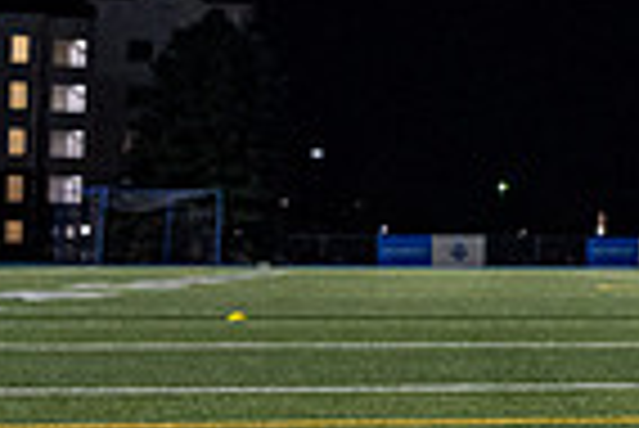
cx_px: 1083
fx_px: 2221
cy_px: 124
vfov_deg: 11.0
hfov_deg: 14.7
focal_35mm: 125
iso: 2000
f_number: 2.8
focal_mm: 24
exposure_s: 1/250
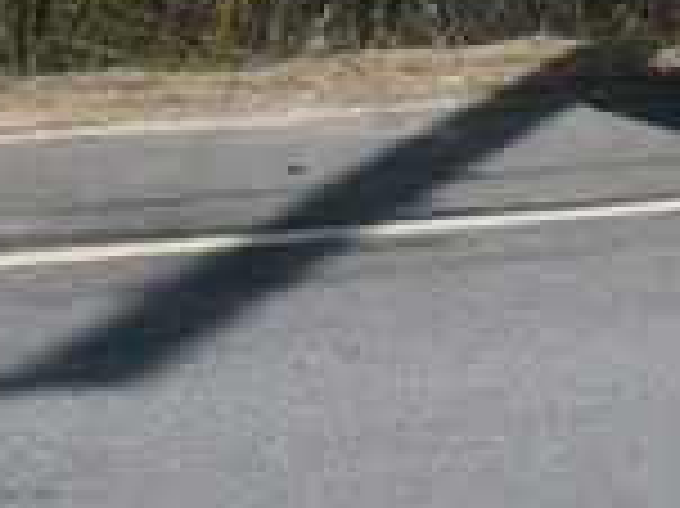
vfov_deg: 7.9
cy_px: -445
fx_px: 3533
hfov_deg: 10.0
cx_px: 1441
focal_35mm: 180
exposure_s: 1/498
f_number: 5.5
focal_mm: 5.7
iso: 64
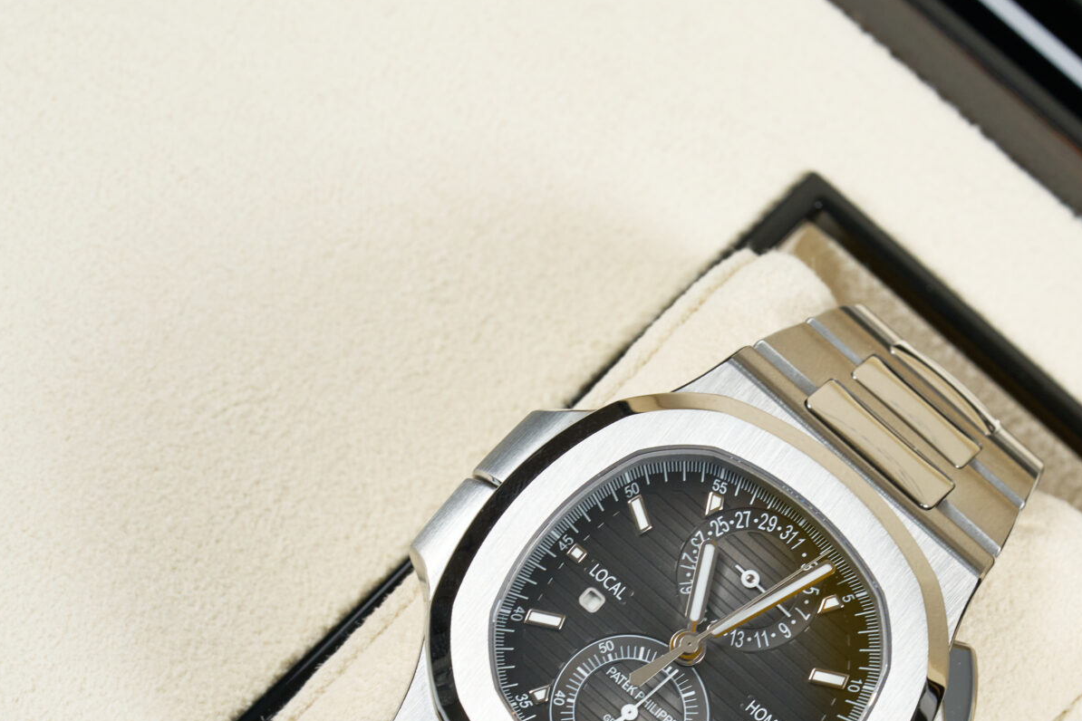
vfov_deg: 7.1
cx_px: 627
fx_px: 5800
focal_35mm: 193
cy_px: 695
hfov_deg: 10.7
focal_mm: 90
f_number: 11
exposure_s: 1/60
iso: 500
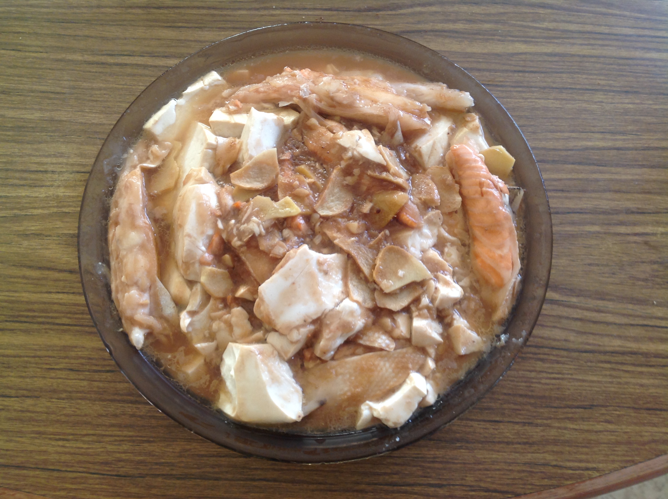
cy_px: 250
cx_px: 334
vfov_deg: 40.6
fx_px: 674
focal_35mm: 35
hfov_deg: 52.7
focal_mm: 4.28
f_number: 2.4
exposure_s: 1/15
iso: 50
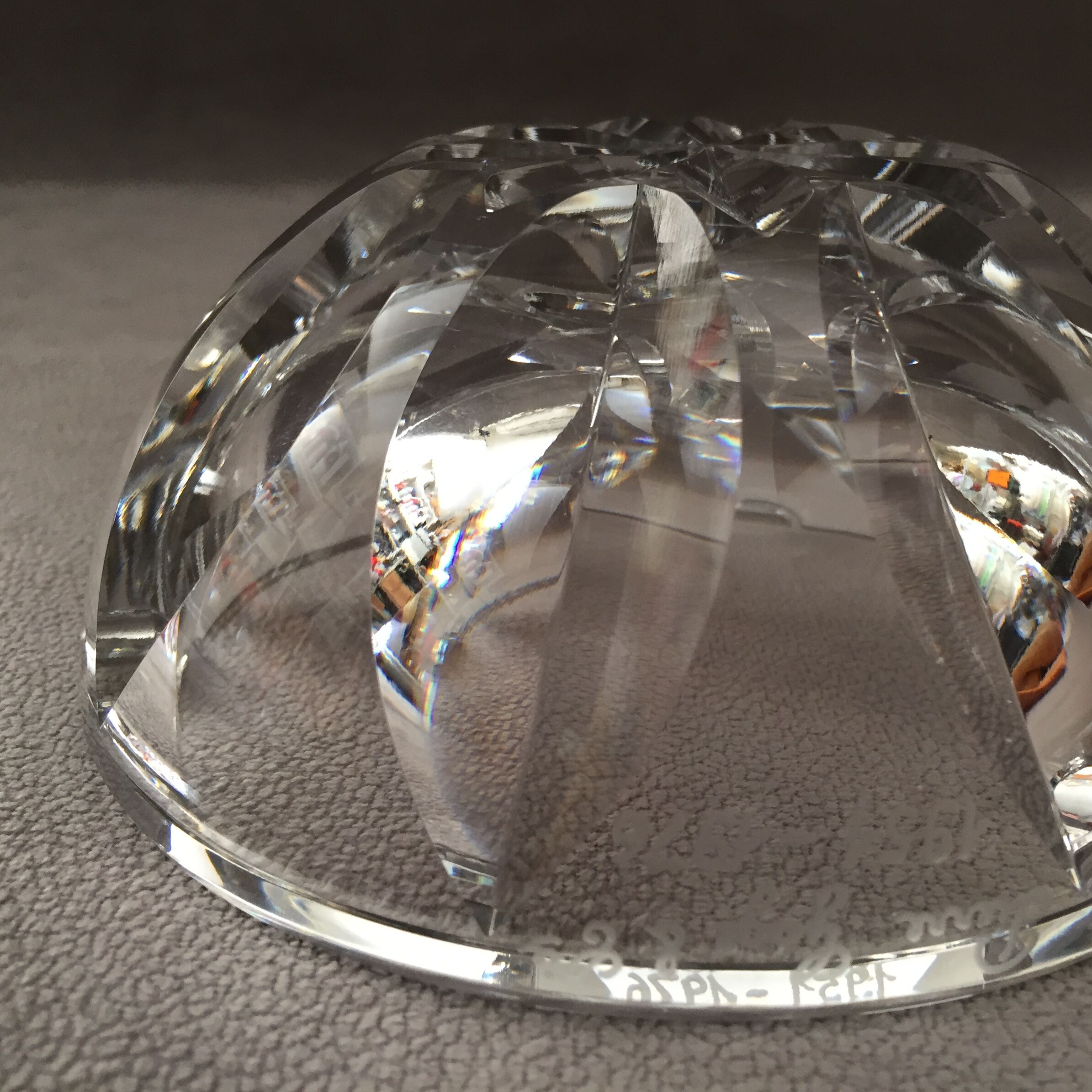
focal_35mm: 35
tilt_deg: -24.2
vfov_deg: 47.2
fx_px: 1249
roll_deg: -2.2
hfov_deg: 46.9
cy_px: 540
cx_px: 666
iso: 64
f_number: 2.2
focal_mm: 4.15
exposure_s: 1/33
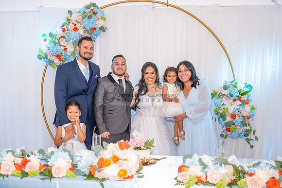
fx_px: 285
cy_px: 107
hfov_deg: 52.4
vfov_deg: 36.4
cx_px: 122
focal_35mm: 36
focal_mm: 32
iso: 1000
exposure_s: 1/200
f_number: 3.5
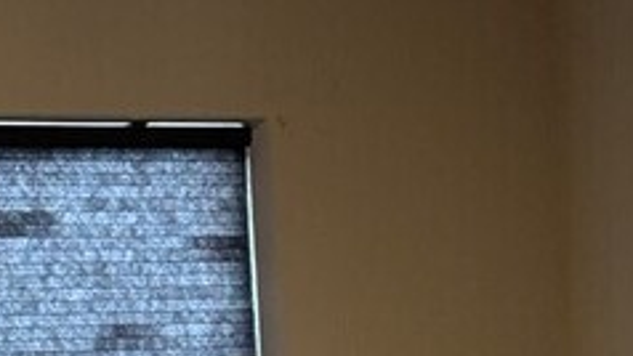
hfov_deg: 13.6
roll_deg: +5.9
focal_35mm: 158
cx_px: 253
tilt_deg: -12.1
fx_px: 2653
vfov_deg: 6.9
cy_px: 1100
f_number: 1.78
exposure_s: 1/60
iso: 320
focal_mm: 6.76
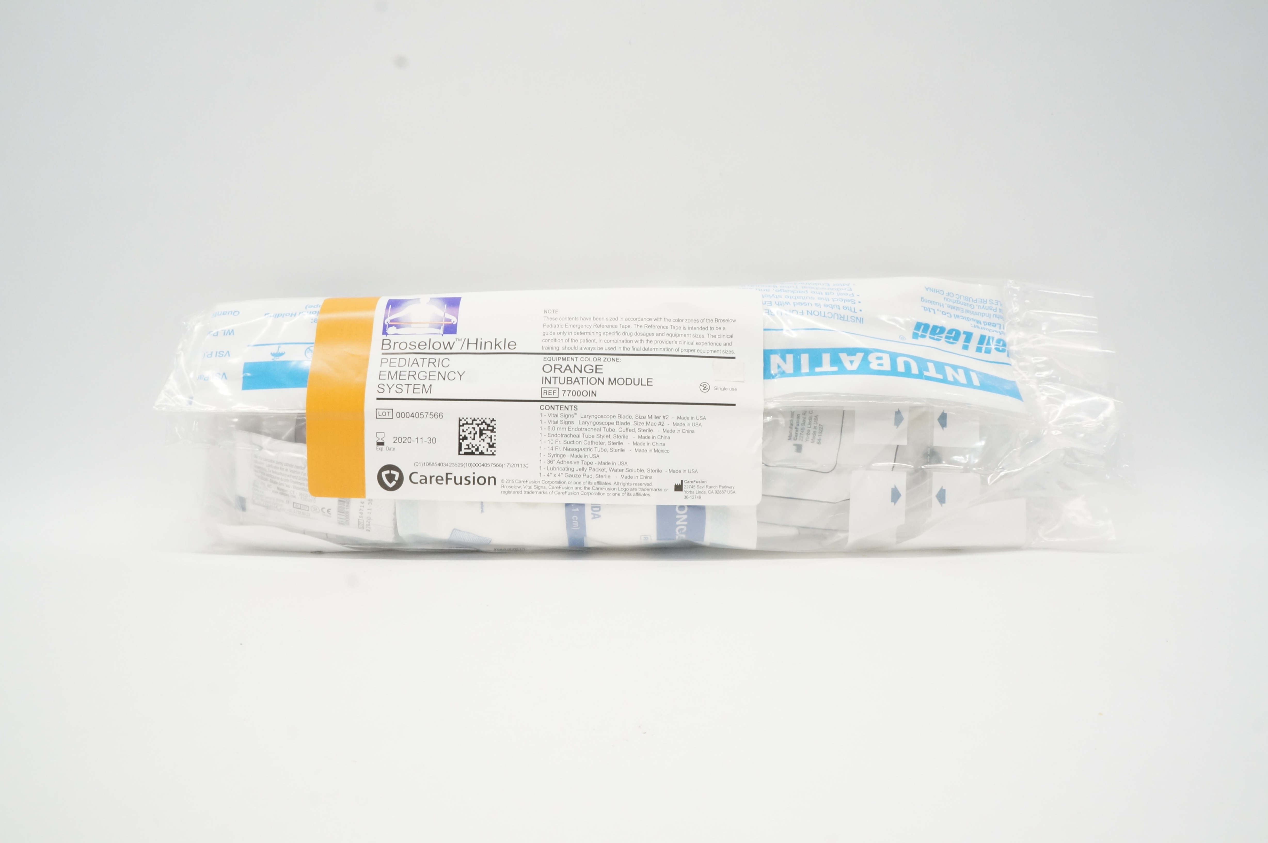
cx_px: 634
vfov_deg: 47.8
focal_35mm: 27
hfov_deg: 67.4
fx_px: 950
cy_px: 422
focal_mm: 18
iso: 800
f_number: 13
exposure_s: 1/15
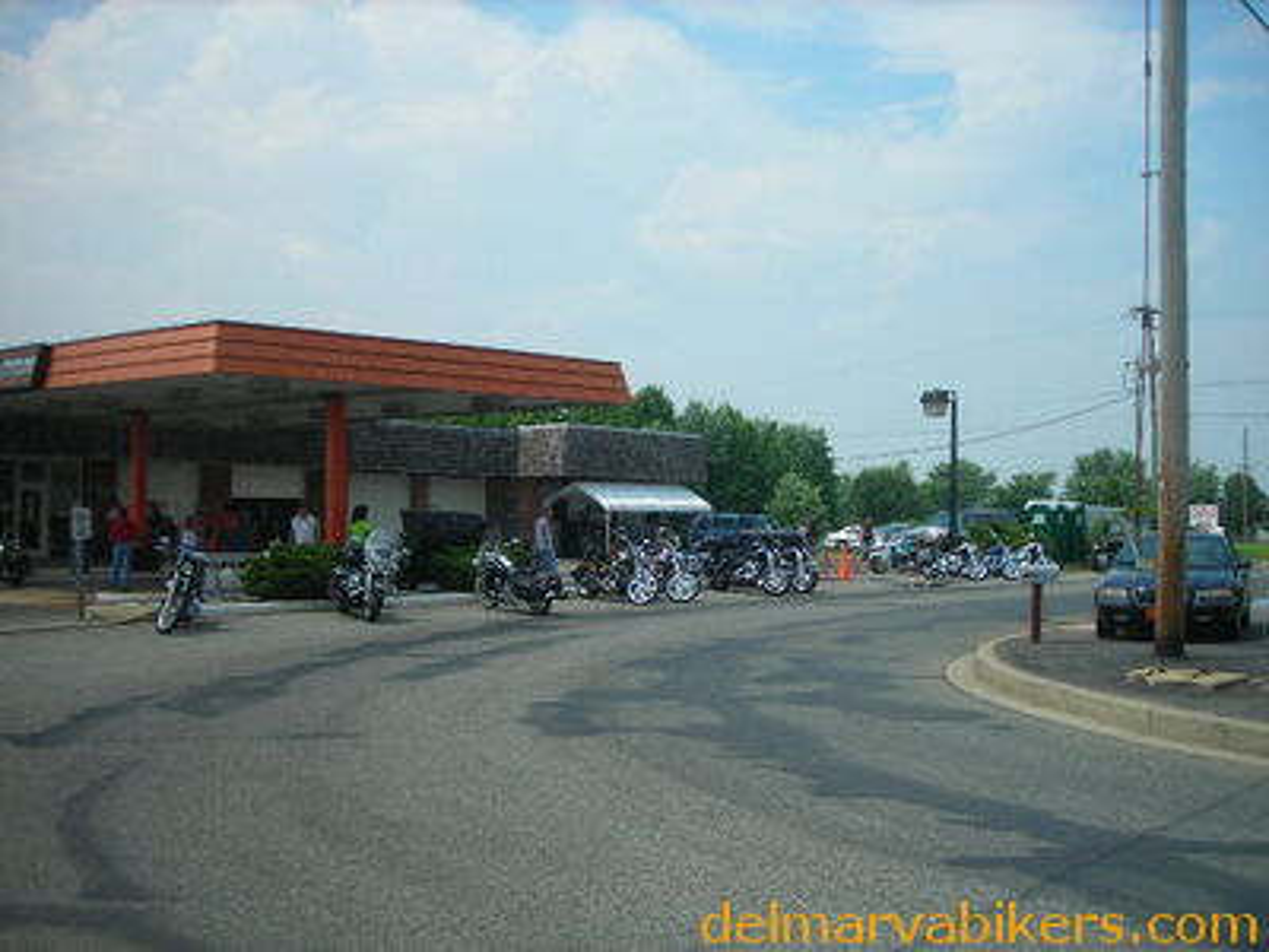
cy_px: 476
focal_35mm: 38
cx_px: 634
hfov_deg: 49.0
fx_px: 1393
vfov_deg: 37.7
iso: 50
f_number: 6.4
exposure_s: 1/193
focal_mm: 6.3
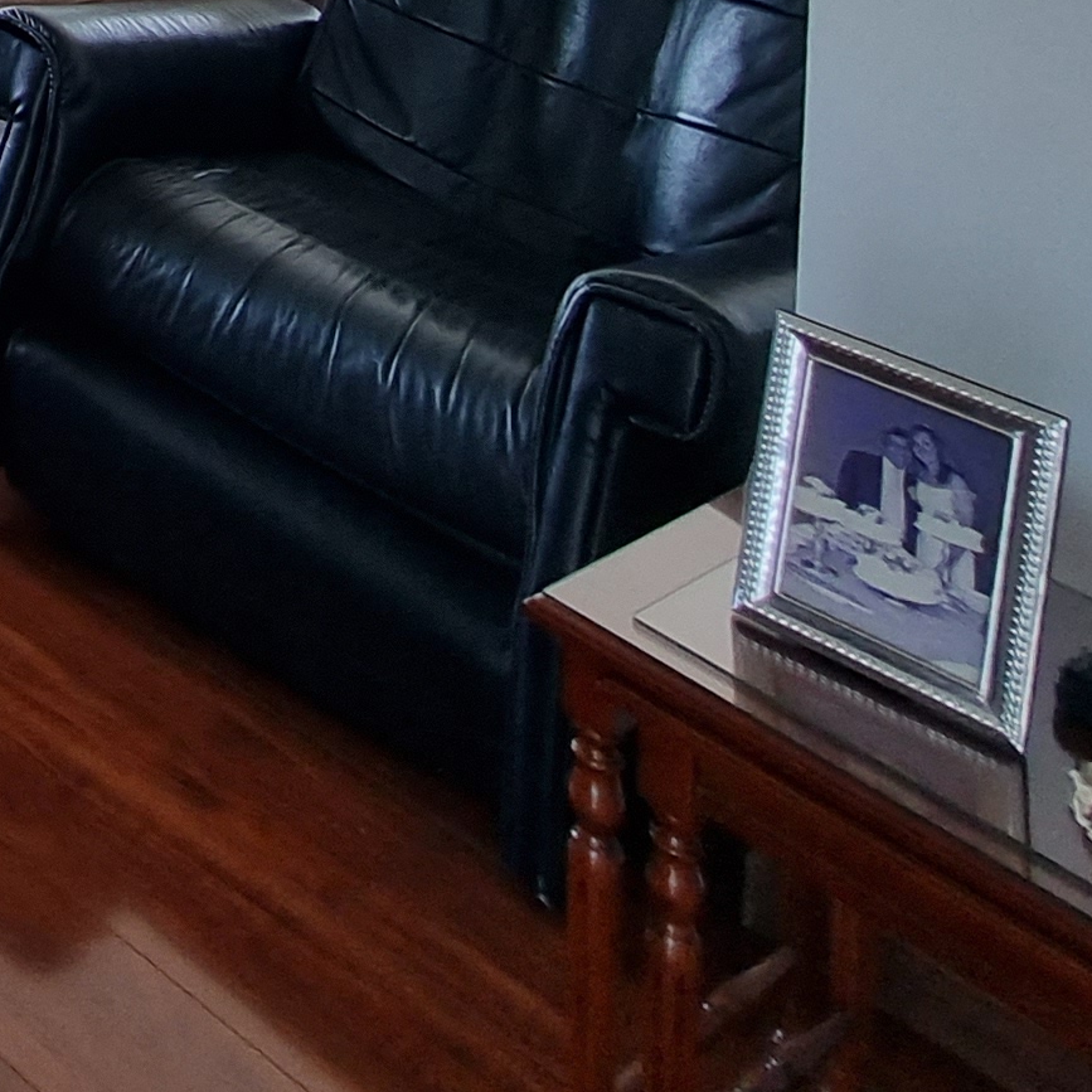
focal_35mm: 53
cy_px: -684
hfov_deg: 23.6
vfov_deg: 23.3
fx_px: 1892
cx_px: -655
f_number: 2.2
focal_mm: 1.74
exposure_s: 1/60
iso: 50
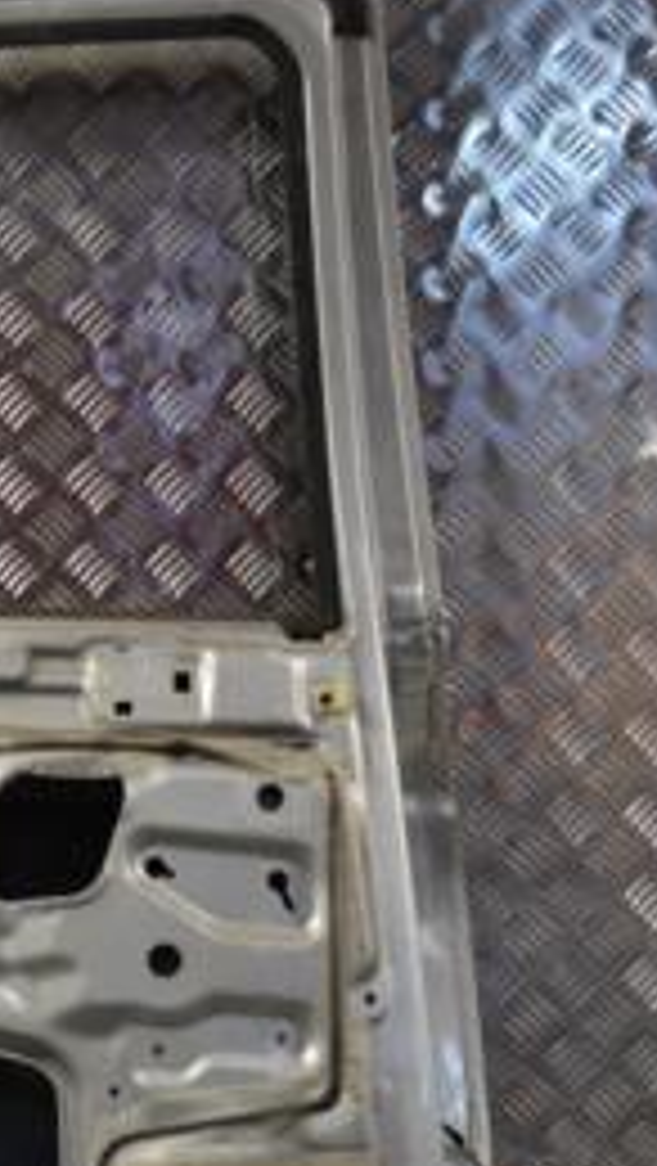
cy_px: 765
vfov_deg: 26.4
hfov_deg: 14.6
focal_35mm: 80
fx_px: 2474
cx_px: -130
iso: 100
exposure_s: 1/80
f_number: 4
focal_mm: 22
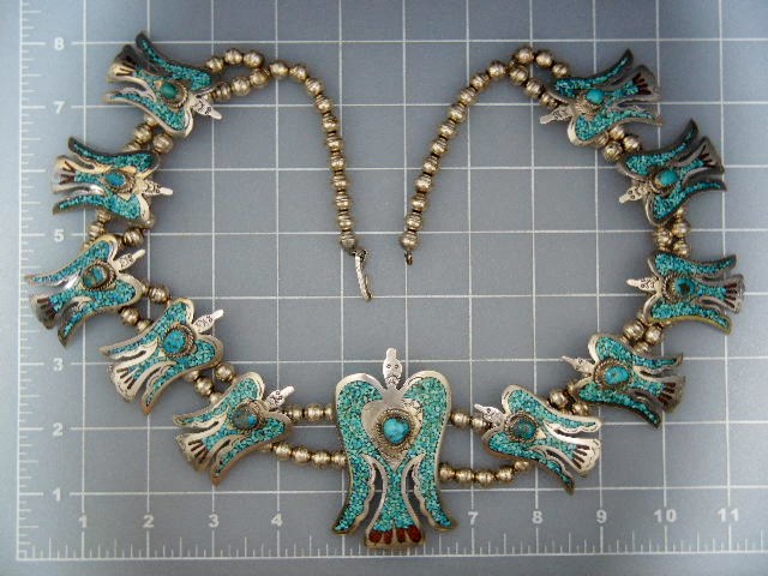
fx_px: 754
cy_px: 288
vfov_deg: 41.8
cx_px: 384
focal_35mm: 34
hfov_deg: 54.0
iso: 269
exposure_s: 1/30
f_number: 3.6
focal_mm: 6.2
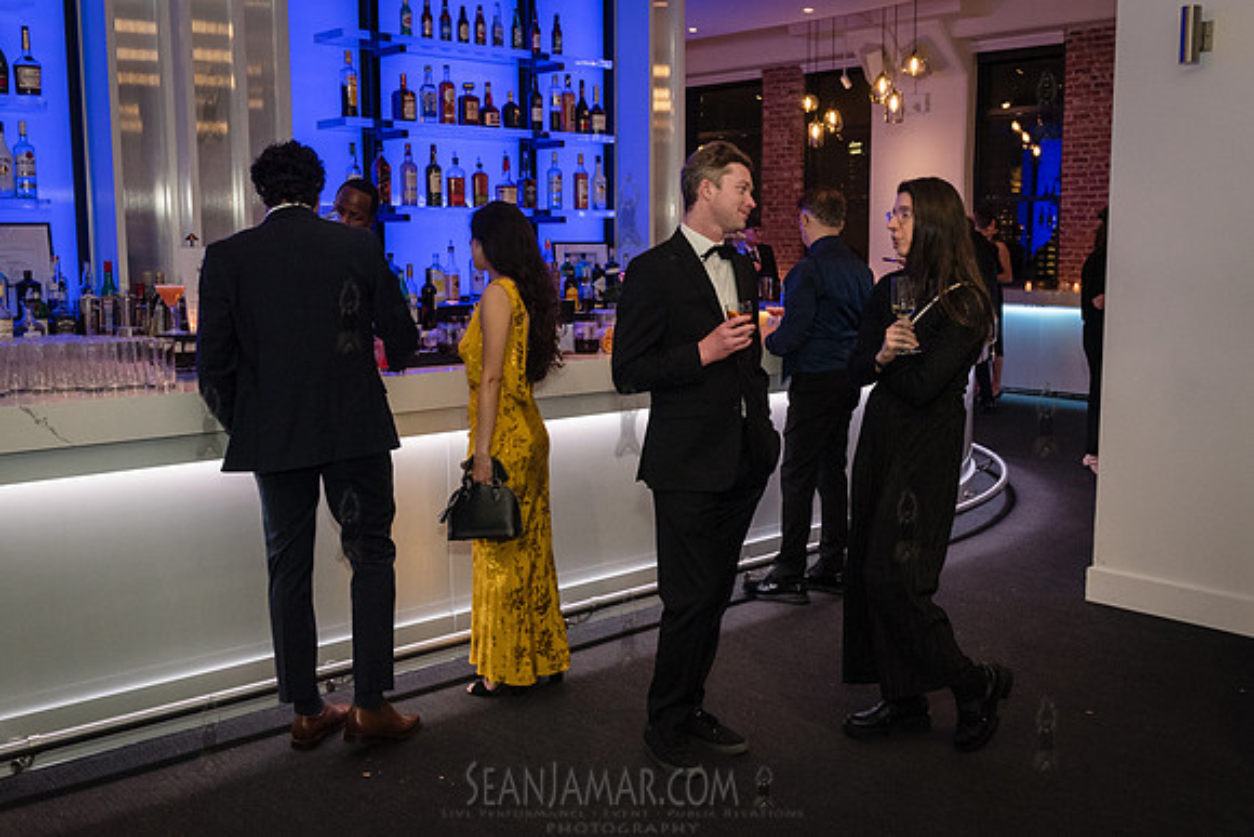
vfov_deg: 34.7
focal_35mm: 38
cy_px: 415
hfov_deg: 50.1
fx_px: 1339
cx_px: 666
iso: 4000
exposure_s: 1/160
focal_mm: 31
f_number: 4.5
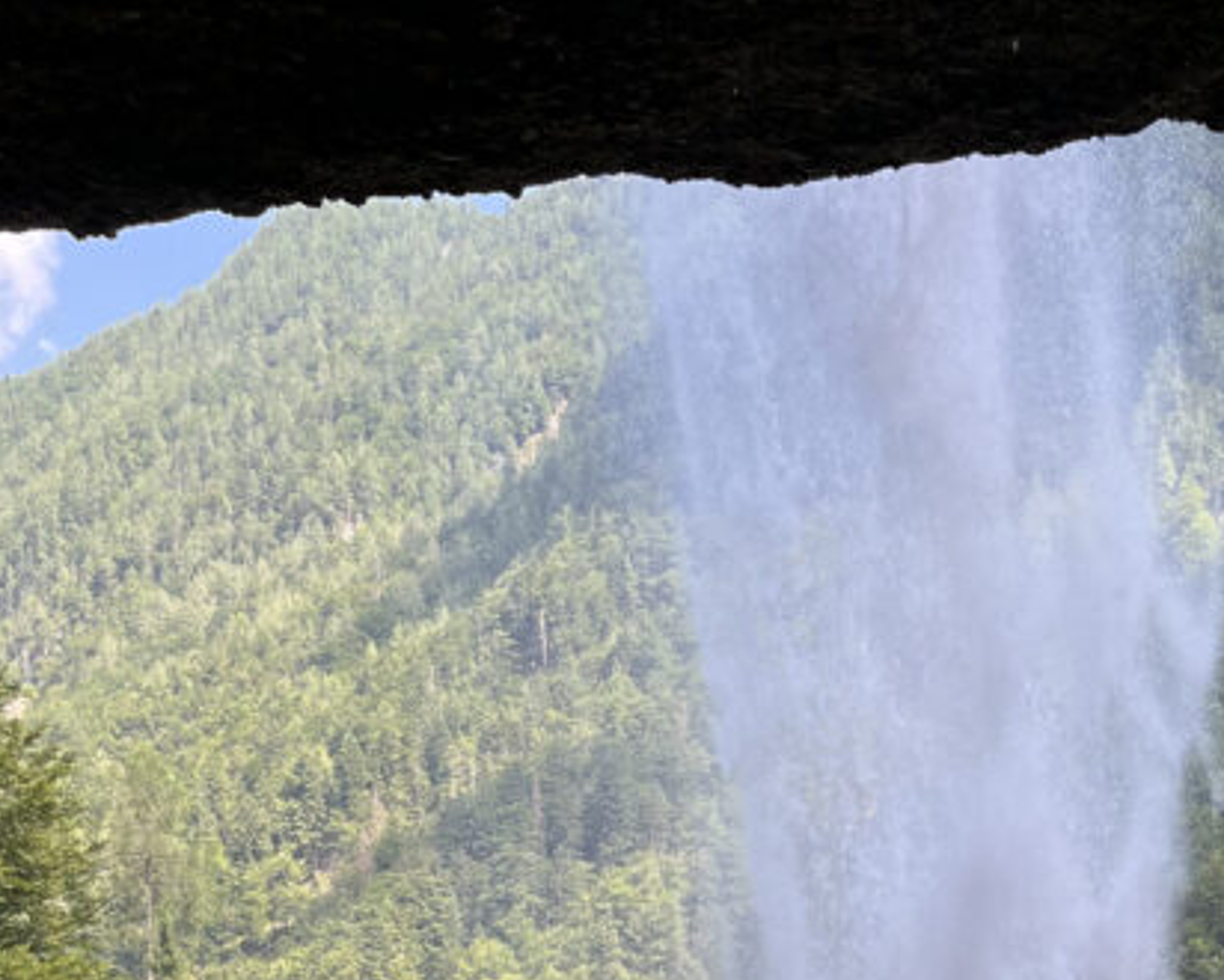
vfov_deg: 20.5
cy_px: 1491
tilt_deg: -7.6
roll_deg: +0.5
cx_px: 853
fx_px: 2283
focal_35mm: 63
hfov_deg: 29.7
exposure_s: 1/583
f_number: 1.6
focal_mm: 5.1
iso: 50
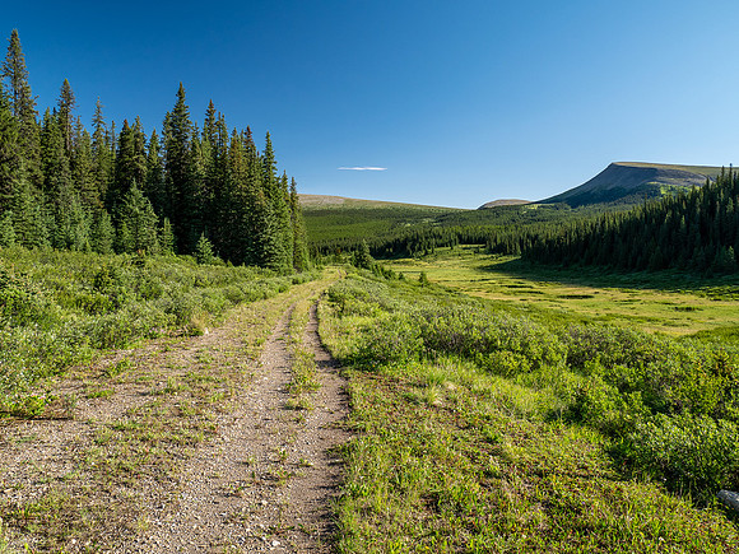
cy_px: 277
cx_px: 370
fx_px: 512
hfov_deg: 71.6
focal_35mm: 24
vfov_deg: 56.8
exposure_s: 1/80
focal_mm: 12
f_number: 8
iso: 200
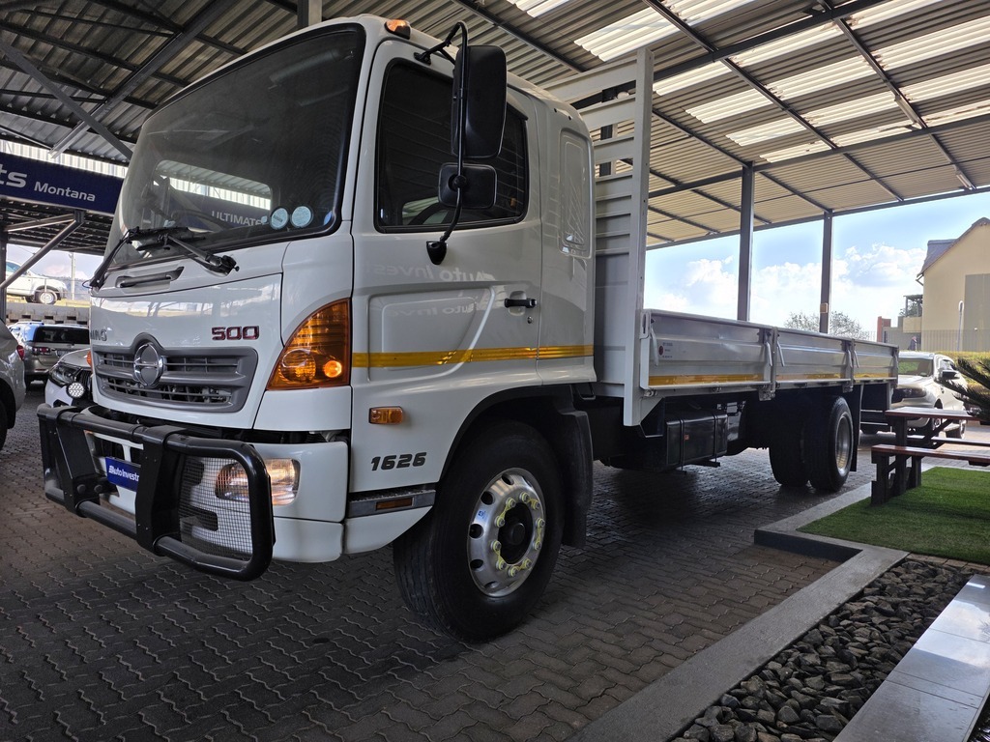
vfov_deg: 58.9
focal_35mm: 23
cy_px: 371
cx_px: 495
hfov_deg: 73.9
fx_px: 658
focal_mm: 6.25
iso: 40
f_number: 1.7
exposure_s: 1/359
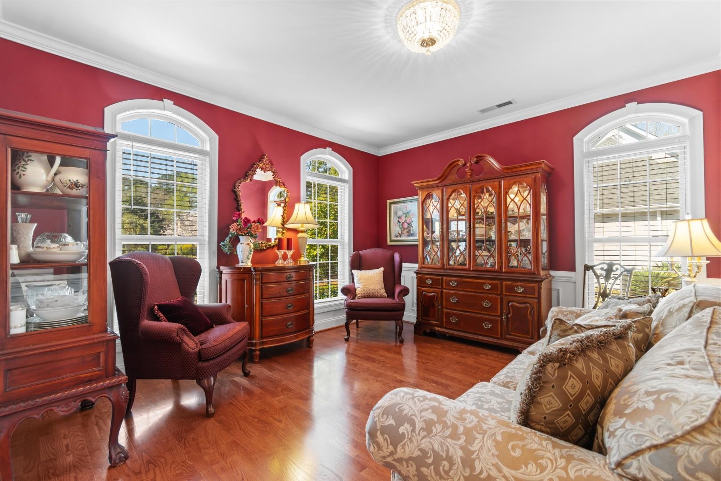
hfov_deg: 100.4
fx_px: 300
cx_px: 360
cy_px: 240
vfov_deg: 77.3
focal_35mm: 15
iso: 100
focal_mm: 10
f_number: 4.5
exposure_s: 1/2
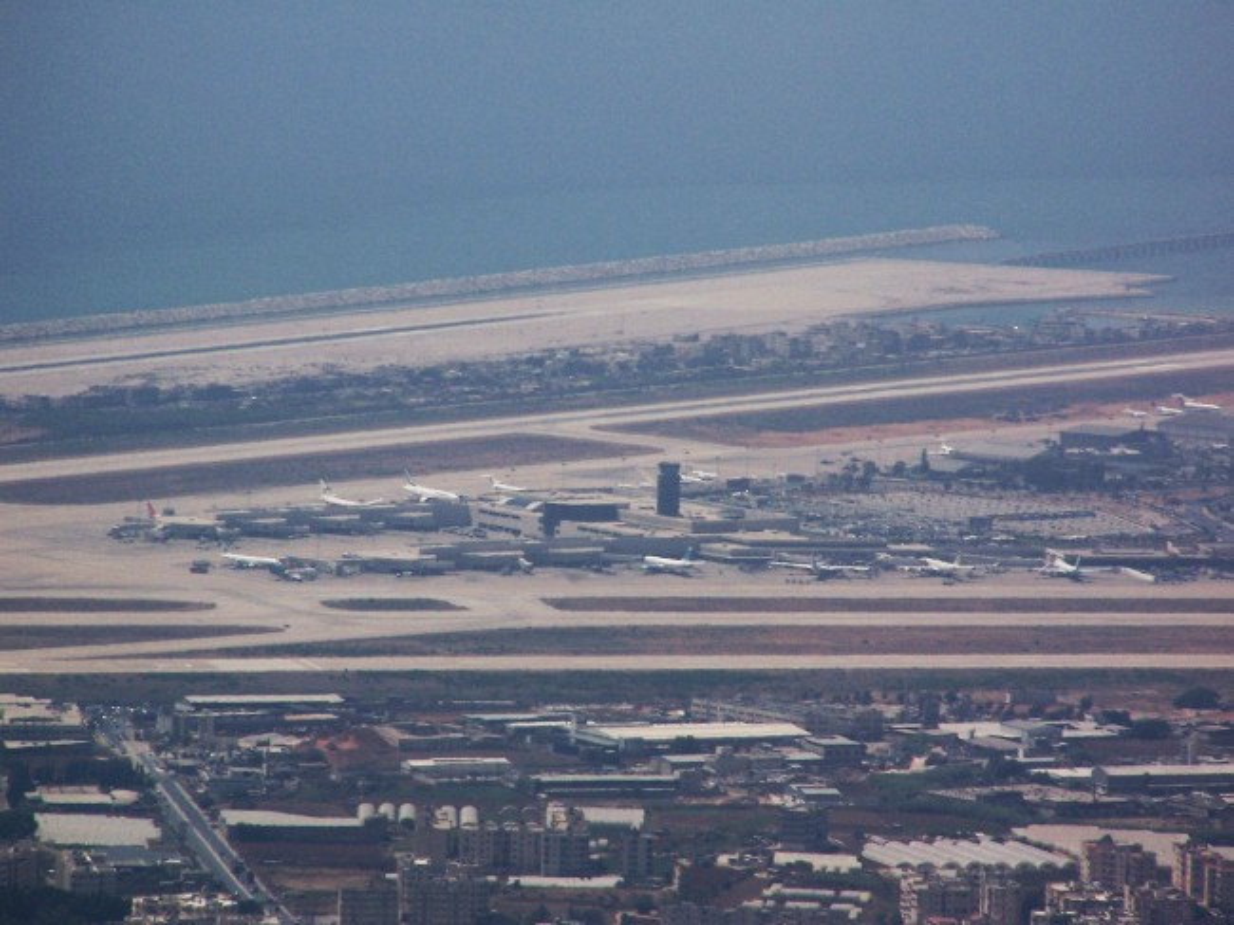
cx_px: 617
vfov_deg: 3.9
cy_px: 462
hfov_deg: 5.2
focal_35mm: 380
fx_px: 13541
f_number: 7.1
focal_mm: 63
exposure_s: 1/500
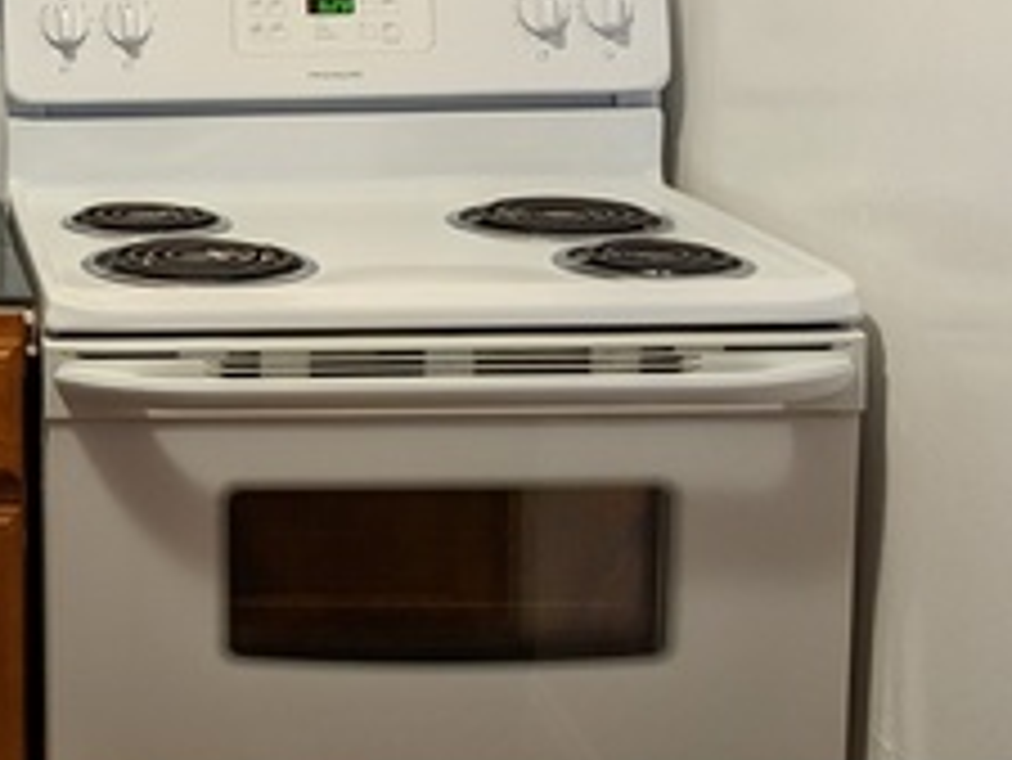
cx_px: -295
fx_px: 2340
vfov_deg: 18.3
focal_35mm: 80
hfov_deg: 22.0
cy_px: 144
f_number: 1.73
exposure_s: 1/15
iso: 159
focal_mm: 4.38
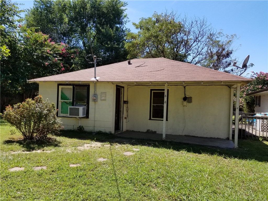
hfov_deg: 67.3
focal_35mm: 26
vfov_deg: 53.1
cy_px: 100
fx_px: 201
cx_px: 134
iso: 50
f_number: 1.7
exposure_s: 1/1488
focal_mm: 4.2
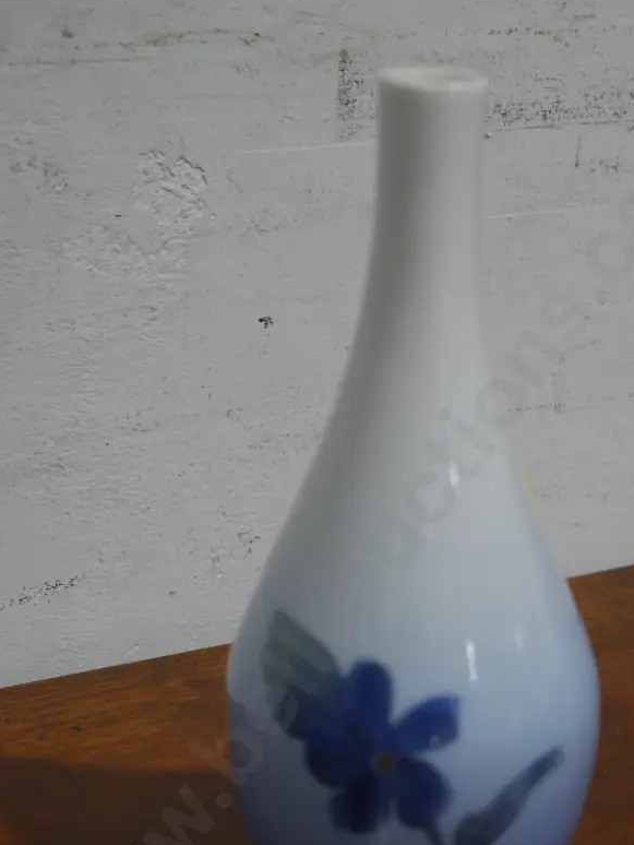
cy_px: 534
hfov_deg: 18.0
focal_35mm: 82
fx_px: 2001
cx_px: 401
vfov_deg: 23.8
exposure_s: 1/80
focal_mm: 31
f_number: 5.4
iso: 400
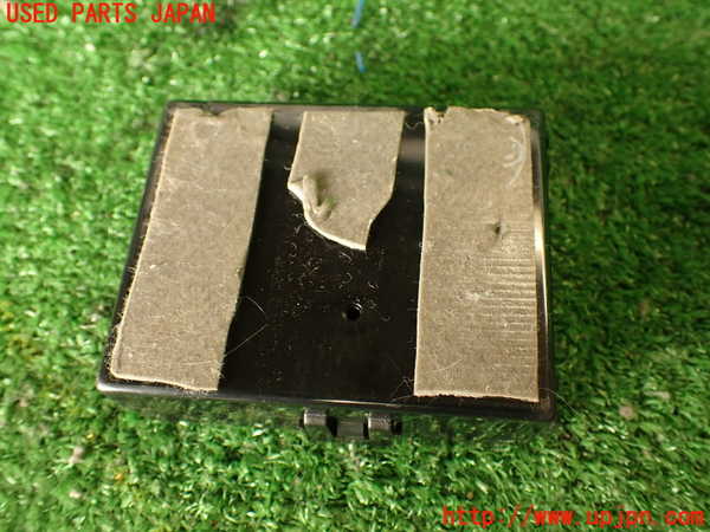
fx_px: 656
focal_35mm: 32
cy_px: 266
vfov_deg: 44.2
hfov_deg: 56.8
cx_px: 355
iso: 200
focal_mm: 5.79
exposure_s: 1/50
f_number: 2.4
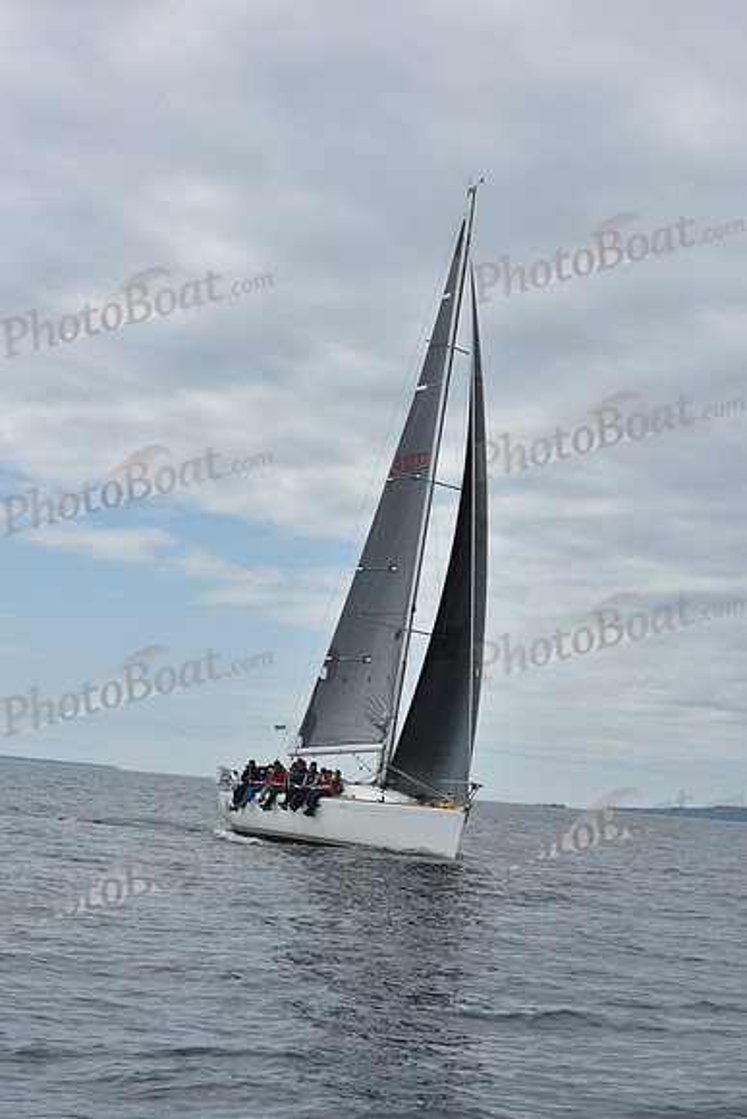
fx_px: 2488
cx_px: 374
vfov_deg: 25.4
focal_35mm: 80
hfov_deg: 17.1
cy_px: 560
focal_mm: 80
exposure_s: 1/800
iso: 250
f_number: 11
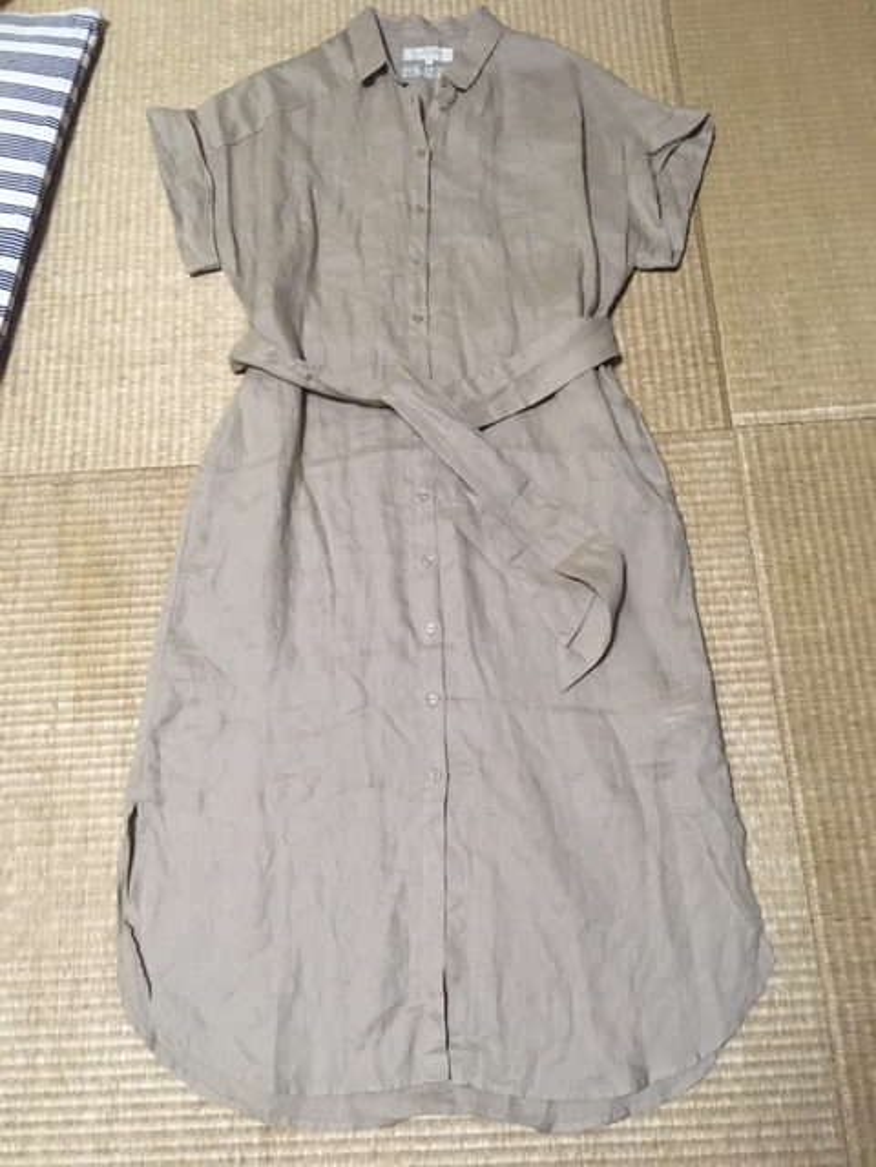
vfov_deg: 61.7
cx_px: 438
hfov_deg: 48.2
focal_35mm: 29
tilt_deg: -72.6
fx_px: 979
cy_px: 584
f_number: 2.2
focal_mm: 4.15
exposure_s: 1/30
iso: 200
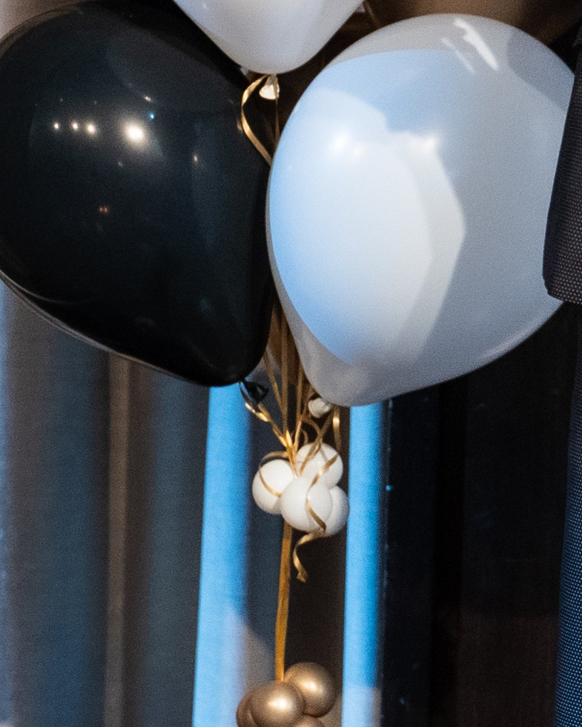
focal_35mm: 196
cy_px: 137
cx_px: 884
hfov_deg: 7.7
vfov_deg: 9.8
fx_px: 4219
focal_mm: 33.7
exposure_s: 1/200
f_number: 2.8
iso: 1250
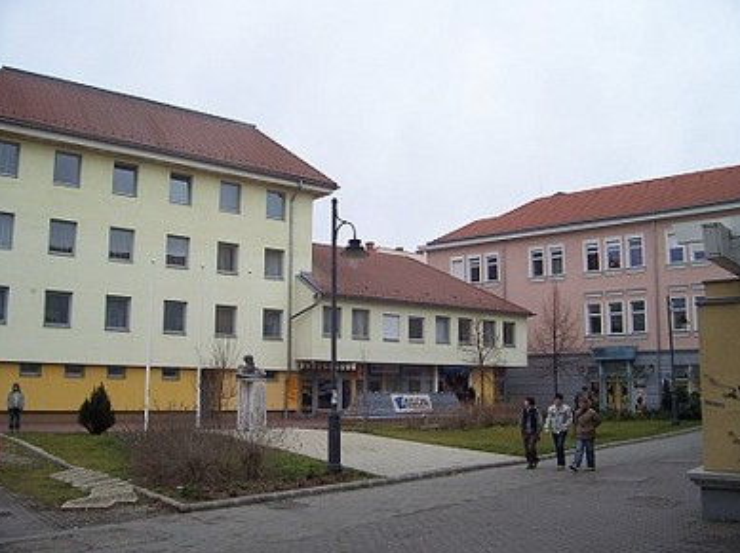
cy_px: 277
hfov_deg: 52.7
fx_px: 748
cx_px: 373
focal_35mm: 35
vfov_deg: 40.6
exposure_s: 1/350
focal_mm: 5.6
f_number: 2.7
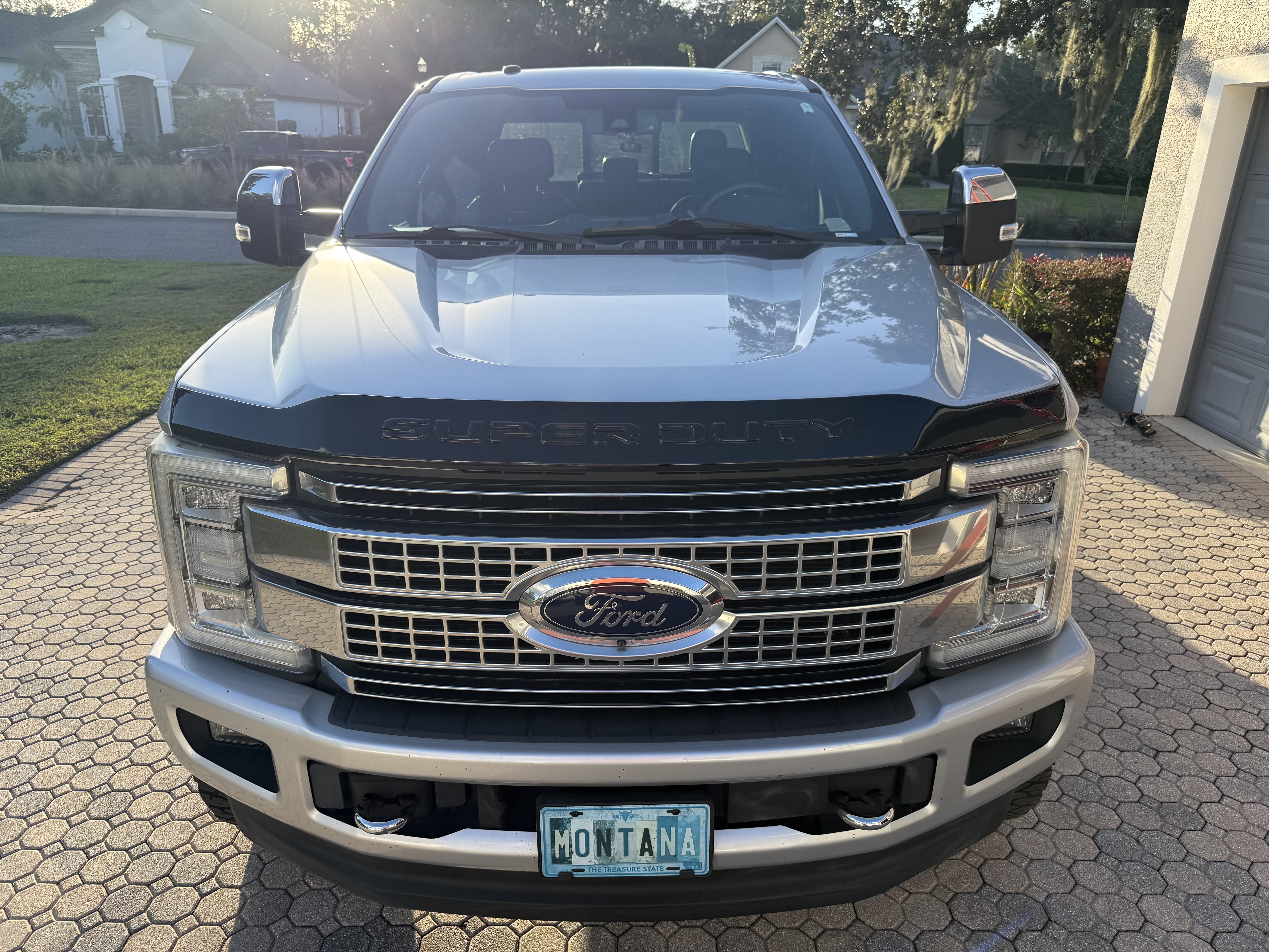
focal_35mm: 24
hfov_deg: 71.6
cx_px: 634
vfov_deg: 56.8
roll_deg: -1.5
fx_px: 880
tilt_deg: -20.1
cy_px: 476
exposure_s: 1/1727
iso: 100
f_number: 1.78
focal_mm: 6.76
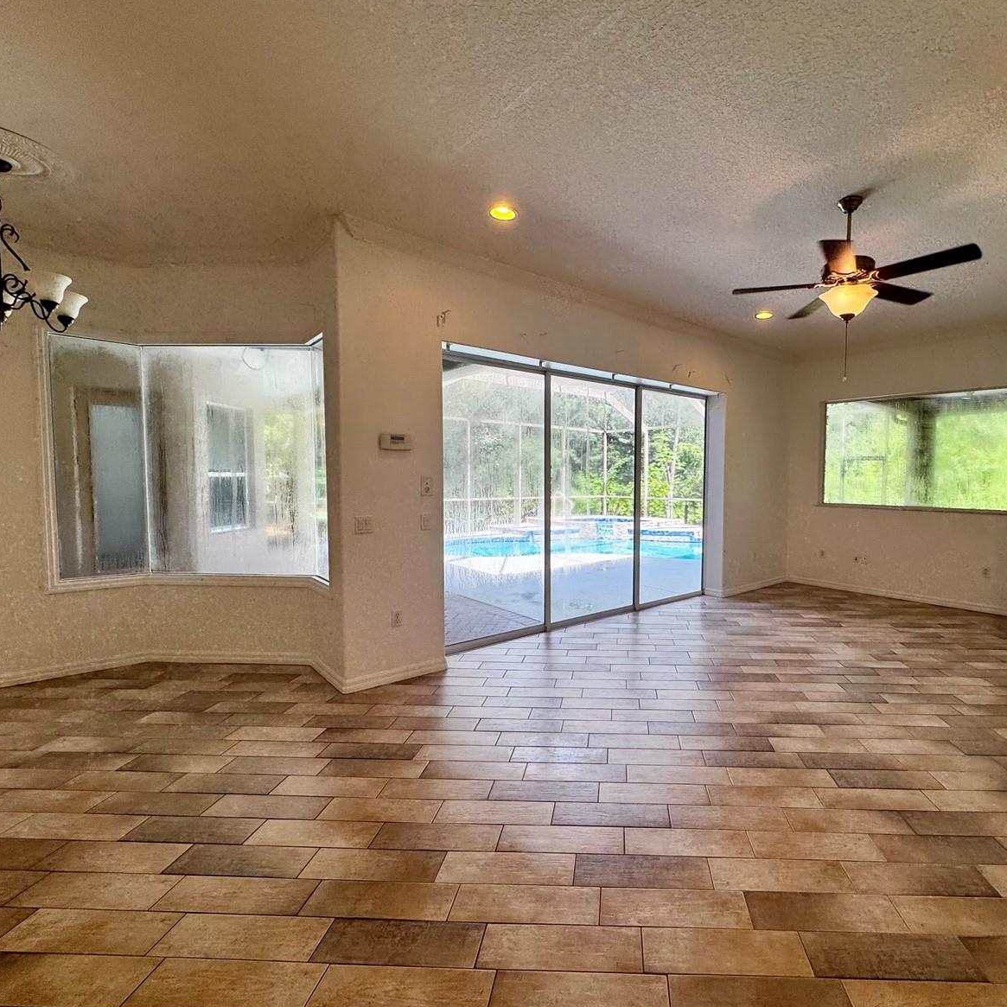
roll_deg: +0.5
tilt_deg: -3.2
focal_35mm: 17
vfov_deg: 84.0
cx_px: 603
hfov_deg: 83.0
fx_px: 560
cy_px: 509
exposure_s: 1/120
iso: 50
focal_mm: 2.22
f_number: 2.2
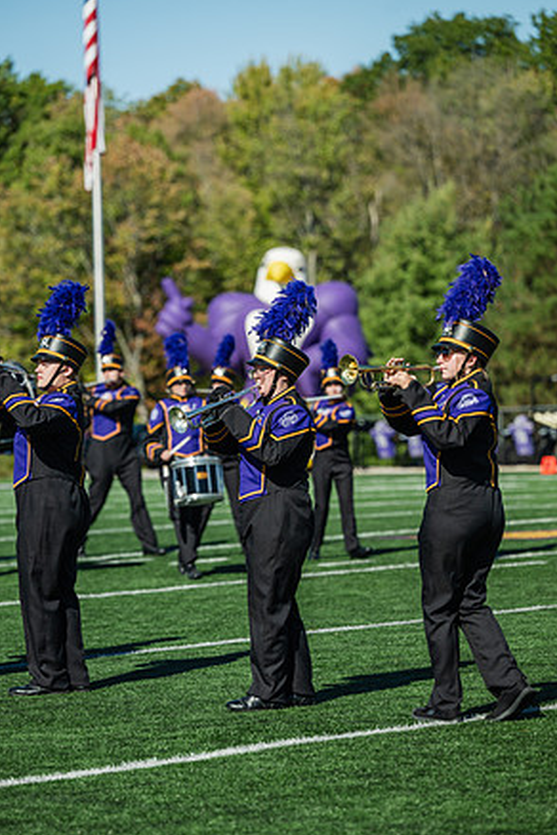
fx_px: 3342
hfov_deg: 9.5
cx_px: 284
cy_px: 421
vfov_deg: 14.3
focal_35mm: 144
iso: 100
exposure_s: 1/1600
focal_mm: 140
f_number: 3.5
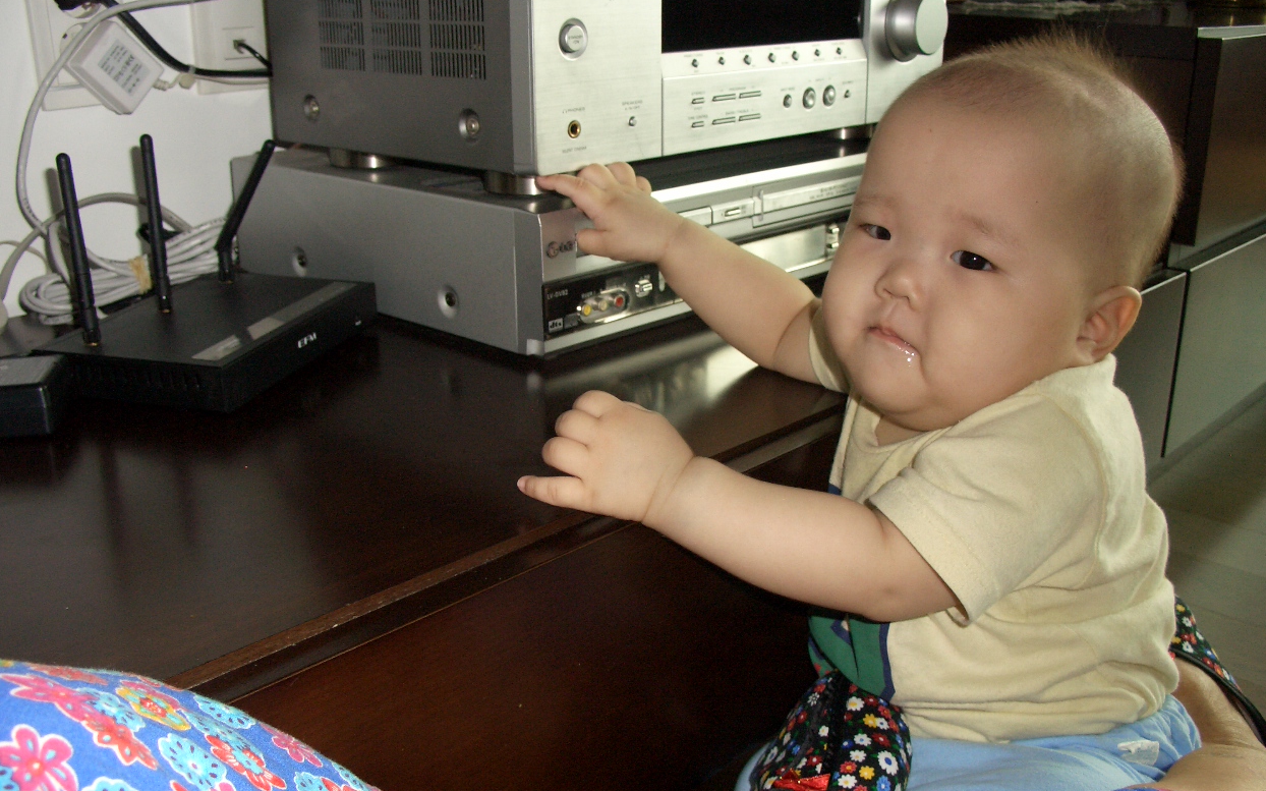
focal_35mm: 36
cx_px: 619
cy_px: 420
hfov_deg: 54.0
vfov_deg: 35.3
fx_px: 1242
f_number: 2.8
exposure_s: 1/60
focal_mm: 7.1
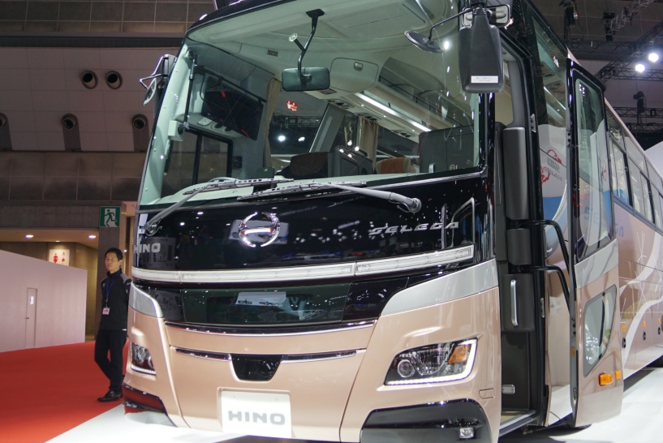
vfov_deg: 35.1
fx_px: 700
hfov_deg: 50.5
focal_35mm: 38
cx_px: 385
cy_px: 209
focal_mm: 18
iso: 160
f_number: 3.5
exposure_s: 1/60
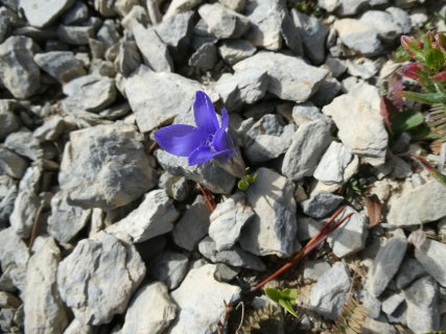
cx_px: 223
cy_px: 167
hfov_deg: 71.6
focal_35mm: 24
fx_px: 309
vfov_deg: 56.8
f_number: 3.5
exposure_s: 1/1000
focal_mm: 4.3
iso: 80
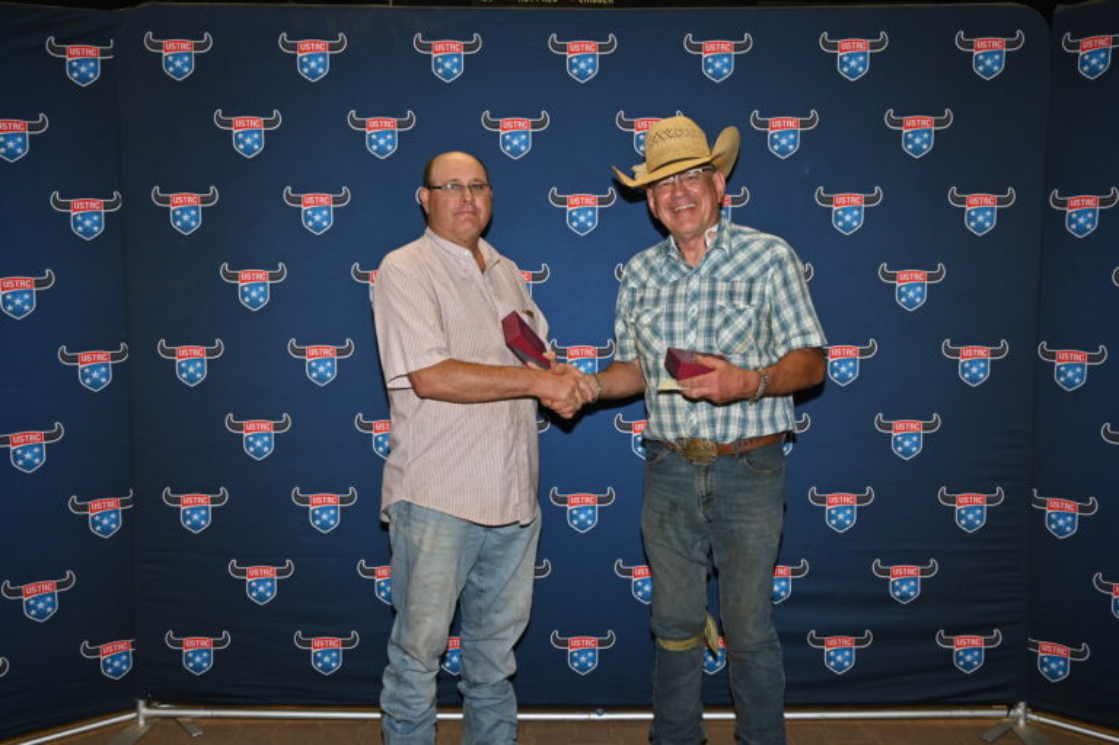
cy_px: 372
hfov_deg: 58.7
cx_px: 560
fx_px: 994
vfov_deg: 41.1
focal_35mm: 32
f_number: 6.3
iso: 1000
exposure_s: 1/200
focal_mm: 32
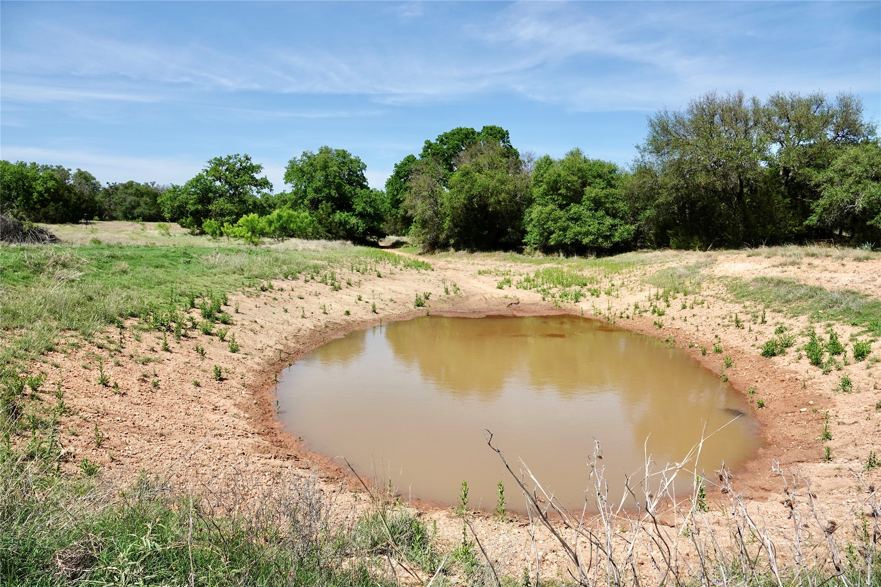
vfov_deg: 53.1
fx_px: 587
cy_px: 294
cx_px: 440
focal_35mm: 24
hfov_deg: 73.7
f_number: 4
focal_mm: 8.8
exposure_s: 1/1000
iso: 100
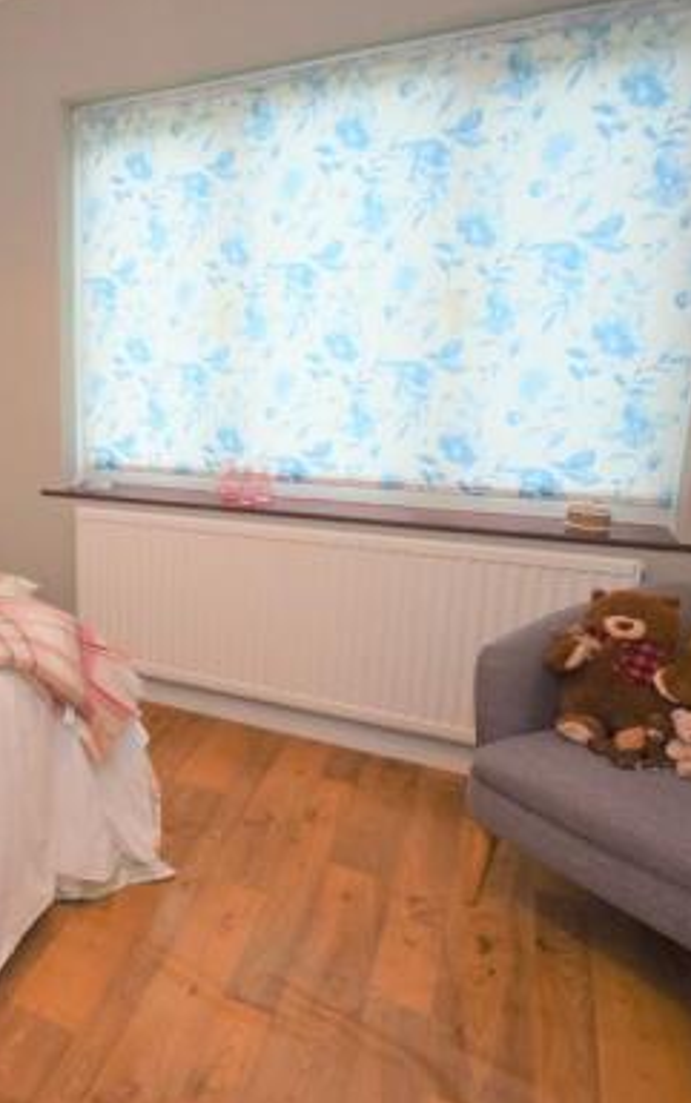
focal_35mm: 26
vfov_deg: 70.3
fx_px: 783
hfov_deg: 39.6
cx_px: -56
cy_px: 503
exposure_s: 1/80
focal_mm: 10
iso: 800
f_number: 4
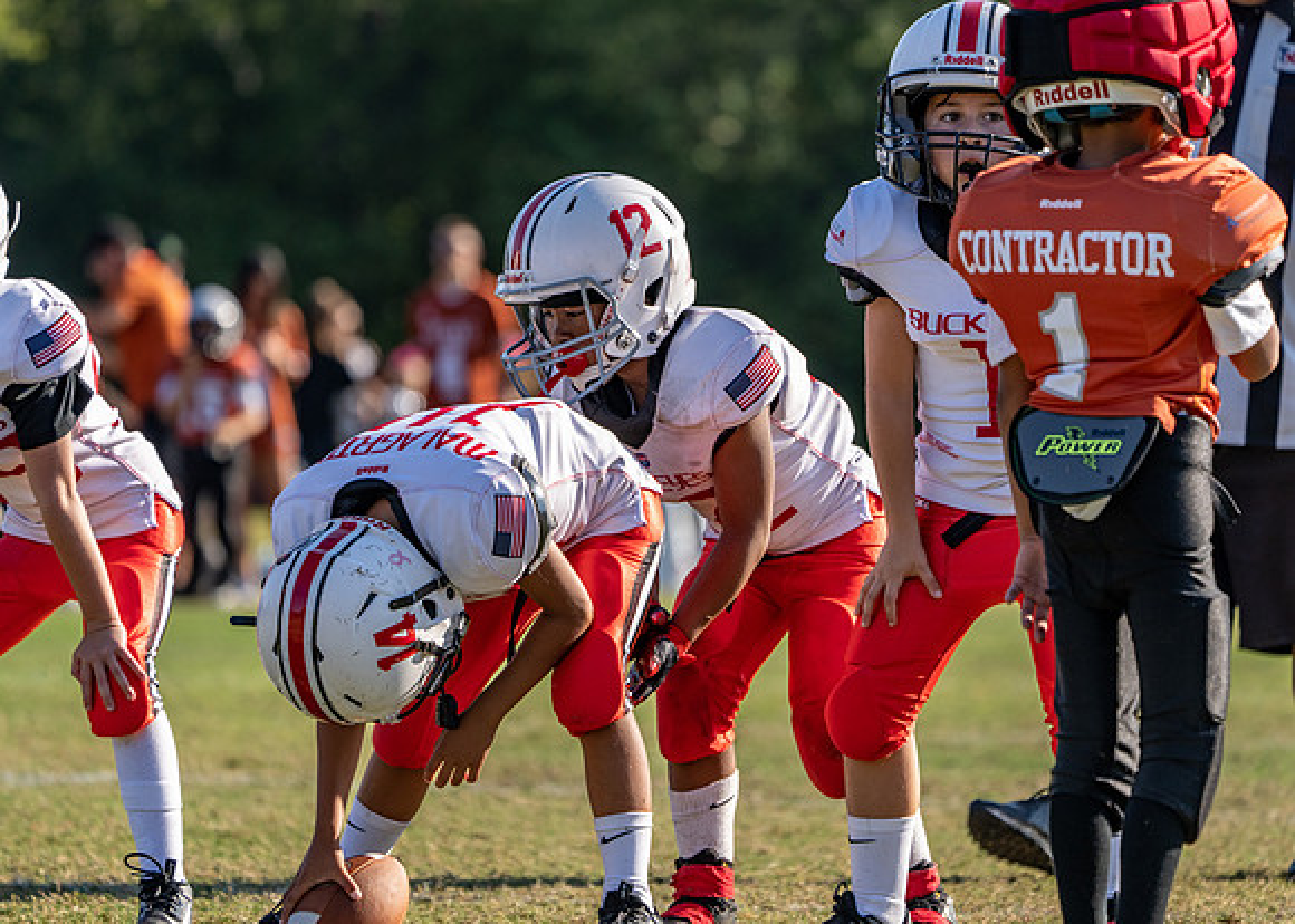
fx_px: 11097
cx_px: 648
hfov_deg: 6.7
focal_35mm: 302
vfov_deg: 4.8
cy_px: 462
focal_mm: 288
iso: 500
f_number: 5.6
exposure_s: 1/1600
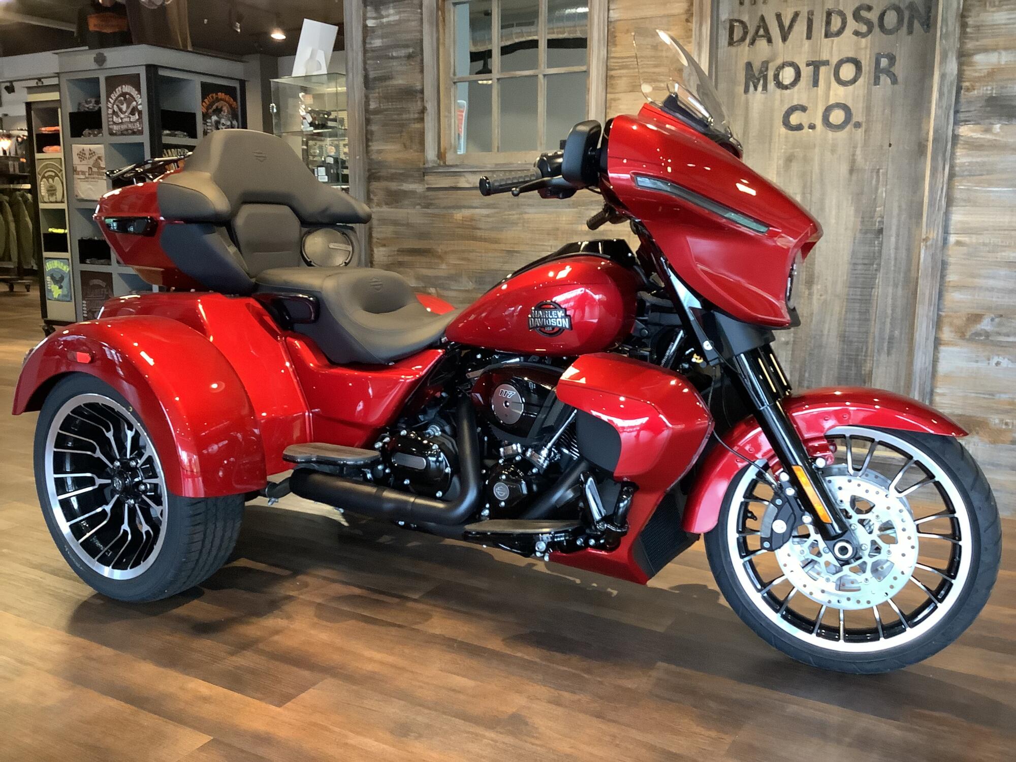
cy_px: 381
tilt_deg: -12.3
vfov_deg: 45.4
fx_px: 910
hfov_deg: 58.4
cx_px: 508
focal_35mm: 31
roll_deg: +0.4
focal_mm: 3.3
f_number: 2.4
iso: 400
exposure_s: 1/40
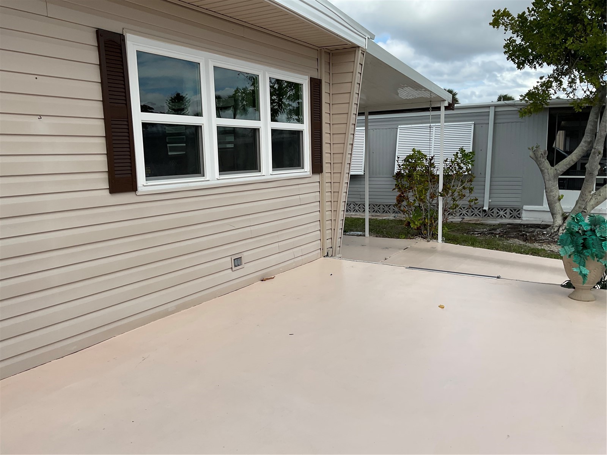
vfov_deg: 48.2
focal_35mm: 29
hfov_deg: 61.7
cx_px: 304
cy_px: 228
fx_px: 509
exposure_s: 1/2141
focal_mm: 3
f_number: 1.8
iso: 16
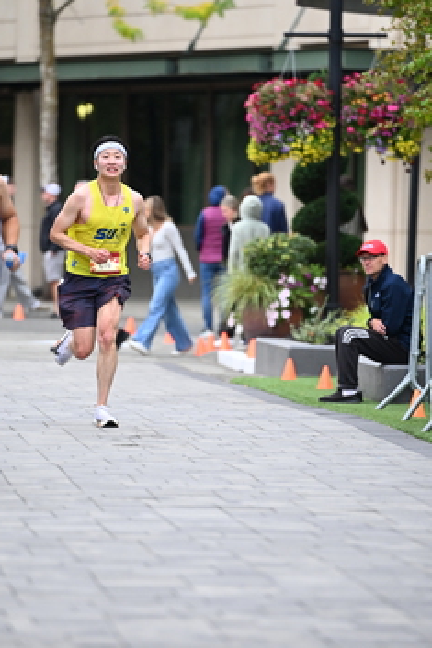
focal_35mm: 312
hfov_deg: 4.4
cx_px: 166
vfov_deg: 6.6
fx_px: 5621
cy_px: 288
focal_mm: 200
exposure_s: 1/1600
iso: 1000
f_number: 2.8
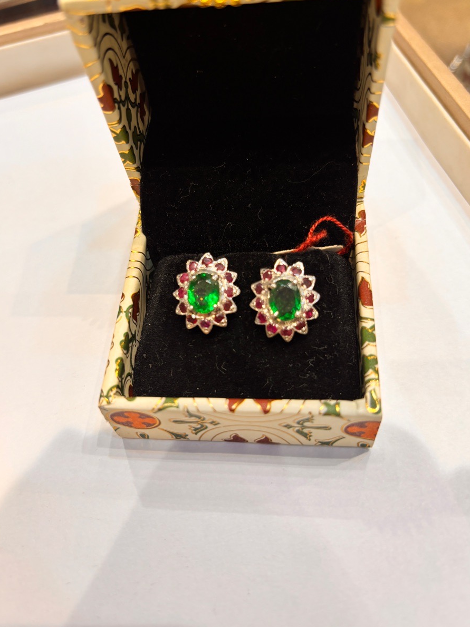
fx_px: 507
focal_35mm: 28
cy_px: 314
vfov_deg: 63.5
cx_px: 226
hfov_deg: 49.7
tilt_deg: -58.4
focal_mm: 5.96
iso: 40
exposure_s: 1/100
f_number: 1.6
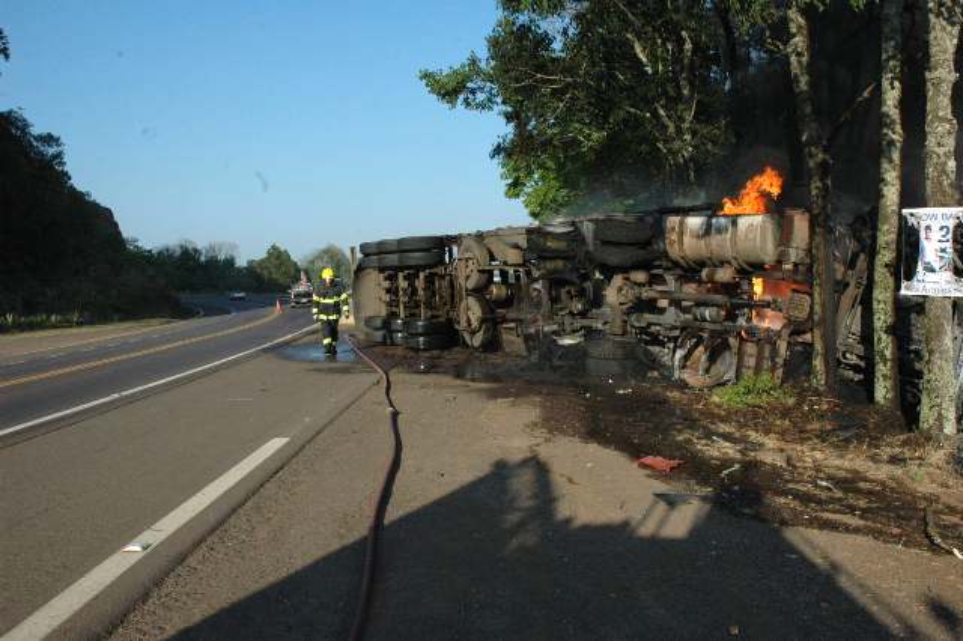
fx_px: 882
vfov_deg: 39.9
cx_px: 482
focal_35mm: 33
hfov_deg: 57.2
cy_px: 320
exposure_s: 1/500
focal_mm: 22
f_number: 11
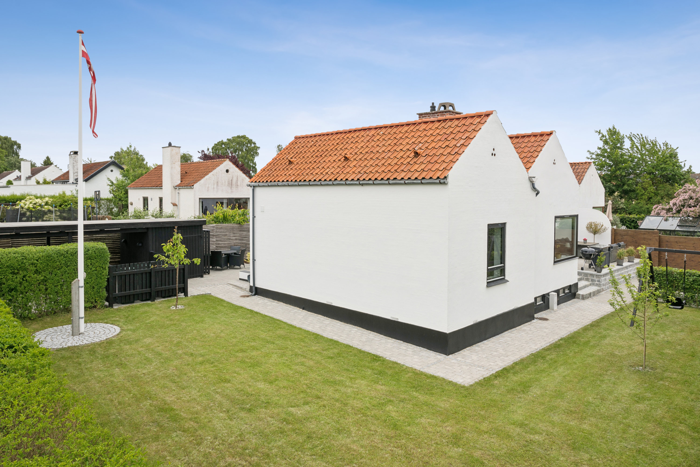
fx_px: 467
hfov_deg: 73.7
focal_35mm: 24
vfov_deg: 53.1
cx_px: 350
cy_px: 234
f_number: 8
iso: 160
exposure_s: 1/250
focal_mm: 24
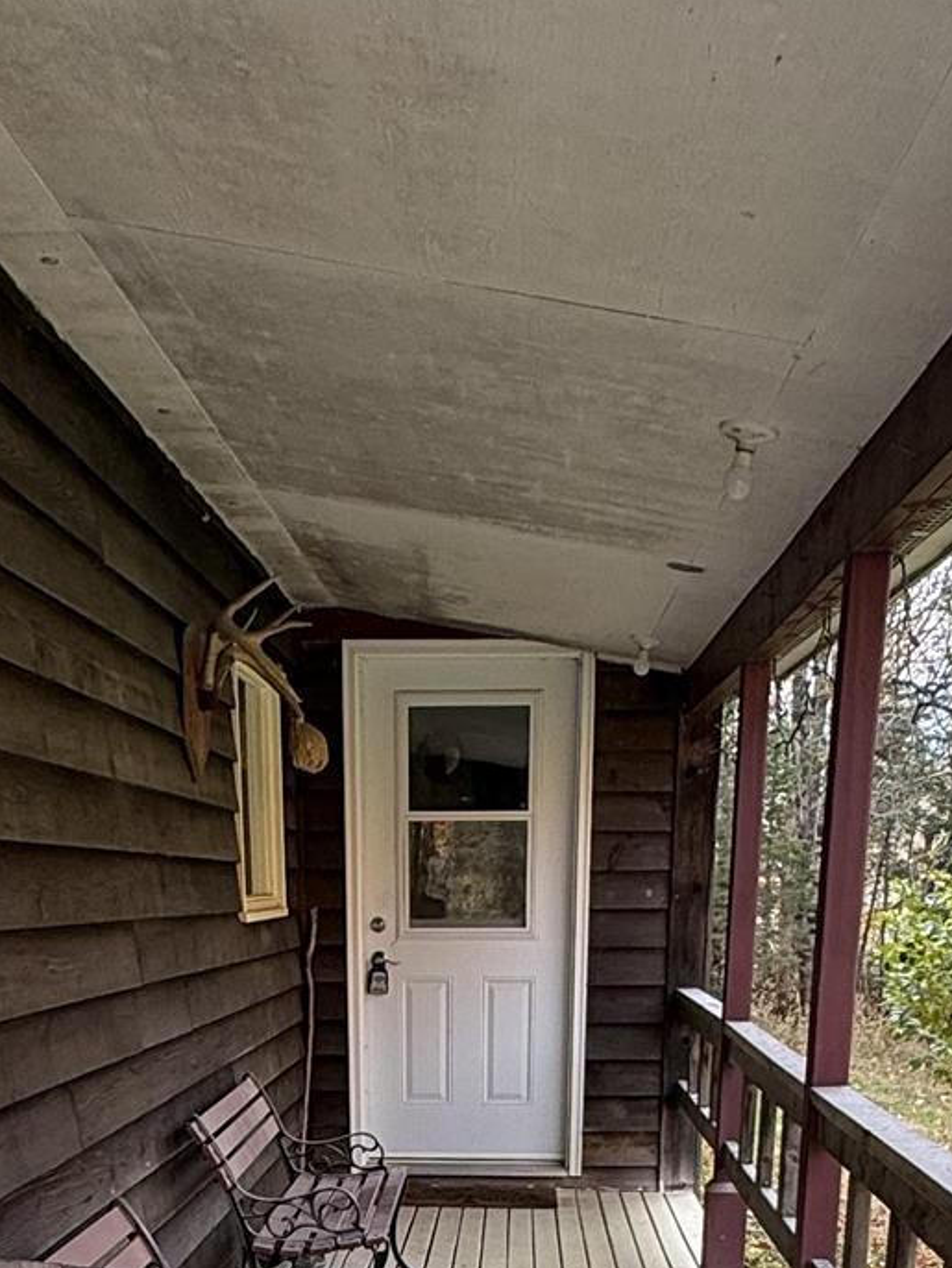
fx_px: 1722
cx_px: 427
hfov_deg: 30.9
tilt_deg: -21.0
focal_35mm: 47
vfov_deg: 32.8
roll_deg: -0.4
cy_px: 1545
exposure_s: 1/201
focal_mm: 2.22
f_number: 2.2
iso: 50
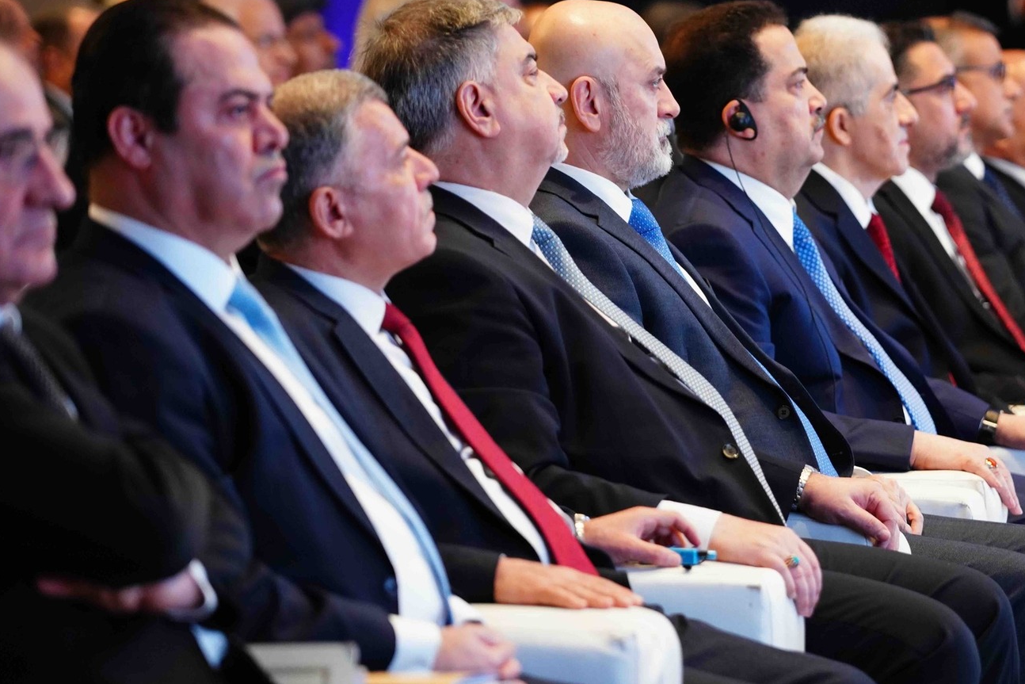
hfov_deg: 8.1
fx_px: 7204
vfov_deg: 5.4
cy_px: 252
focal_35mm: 253
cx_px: 804
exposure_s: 1/125
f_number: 2.8
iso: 1600
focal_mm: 131
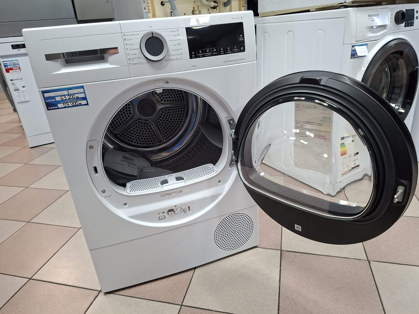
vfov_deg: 58.9
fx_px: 278
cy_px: 157
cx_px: 210
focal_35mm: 23
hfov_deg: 73.9
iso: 320
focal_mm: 5.54
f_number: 1.8
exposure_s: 1/50
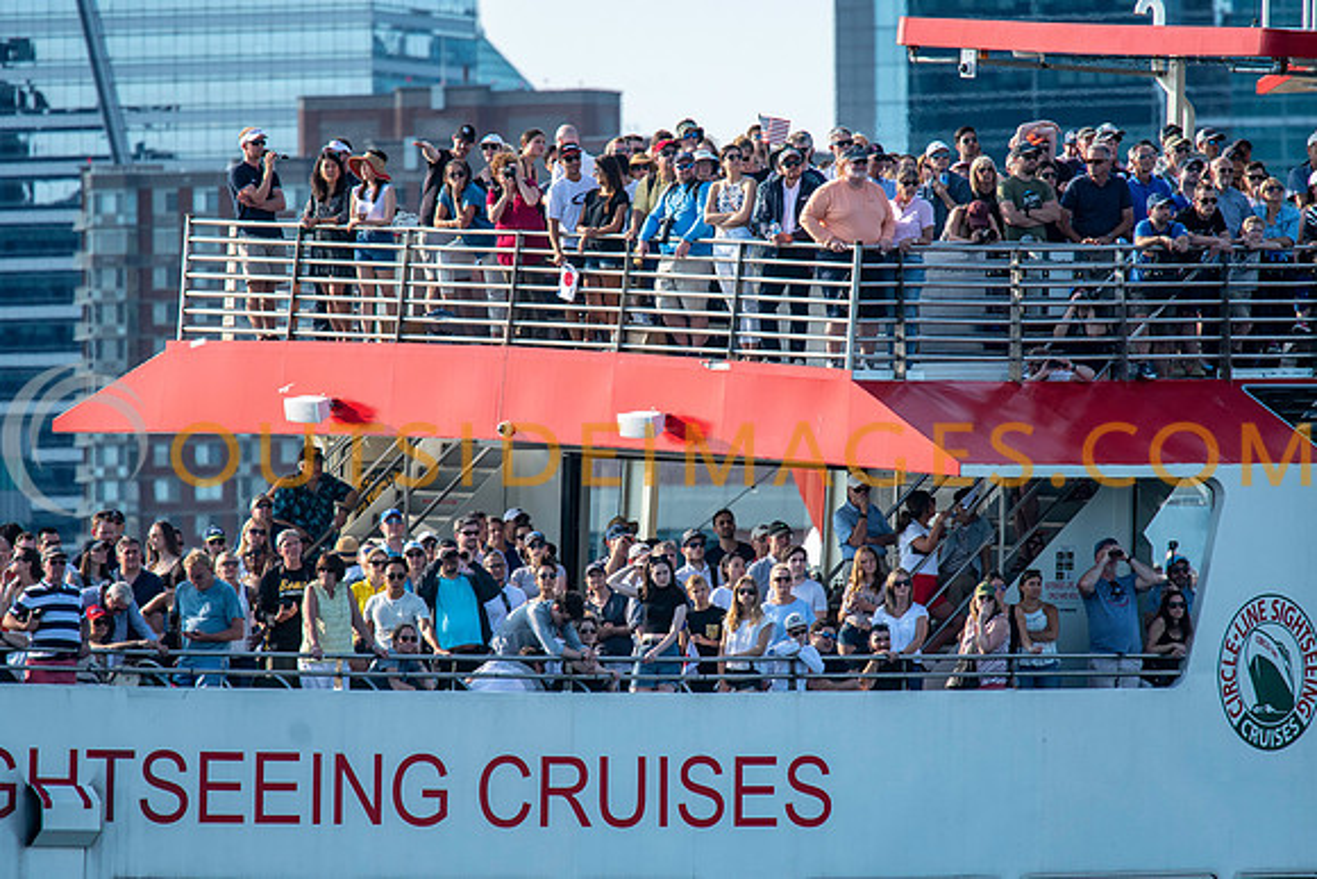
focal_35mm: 630
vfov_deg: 2.2
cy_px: 440
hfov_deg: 3.3
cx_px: 658
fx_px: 23052
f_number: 5.6
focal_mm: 420
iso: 500
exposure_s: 1/1000
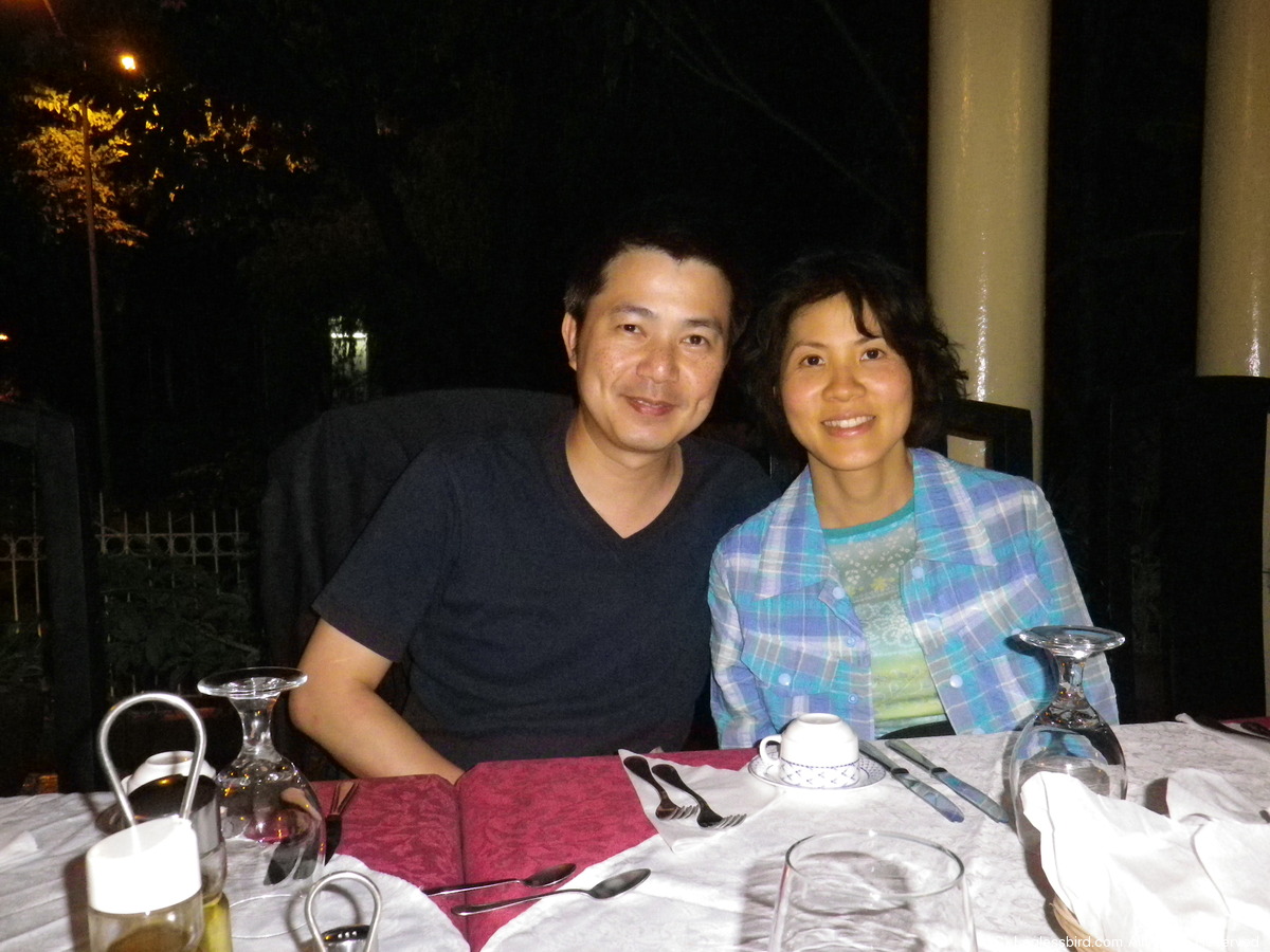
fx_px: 1247
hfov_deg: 54.0
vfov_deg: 41.8
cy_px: 476
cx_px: 635
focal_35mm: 34
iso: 800
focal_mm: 6.1
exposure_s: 1/50
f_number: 3.5
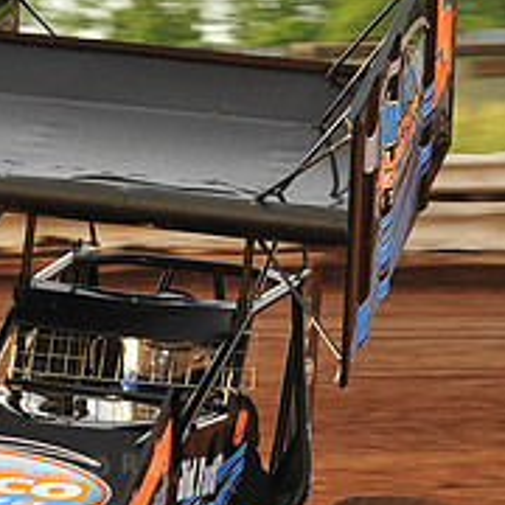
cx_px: 129
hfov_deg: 5.7
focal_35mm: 307
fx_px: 5067
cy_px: 365
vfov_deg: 5.7
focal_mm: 112
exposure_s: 1/320
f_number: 8
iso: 400
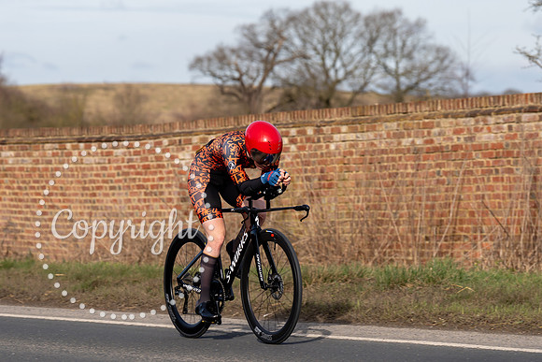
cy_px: 177
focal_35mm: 173
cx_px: 274
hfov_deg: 11.9
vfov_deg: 7.9
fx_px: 2604
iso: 100
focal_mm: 119
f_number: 4
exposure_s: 1/800
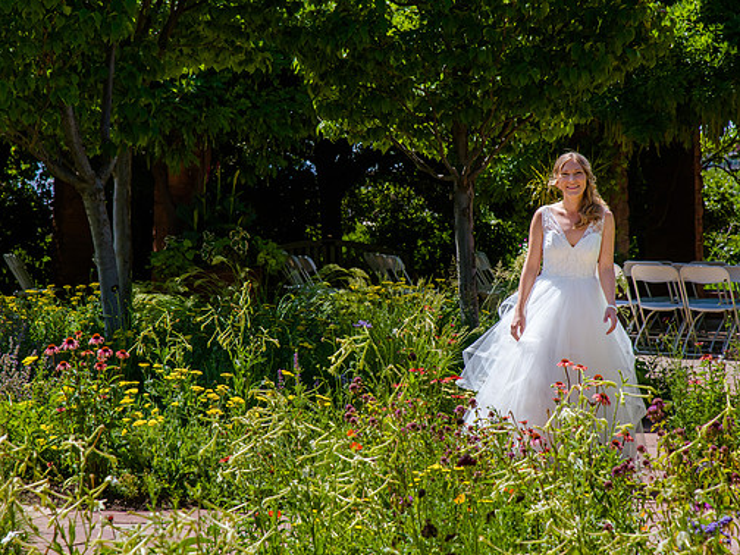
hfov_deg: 15.8
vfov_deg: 11.9
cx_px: 361
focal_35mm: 125
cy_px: 275
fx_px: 2672
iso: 200
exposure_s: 1/500
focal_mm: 105
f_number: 10
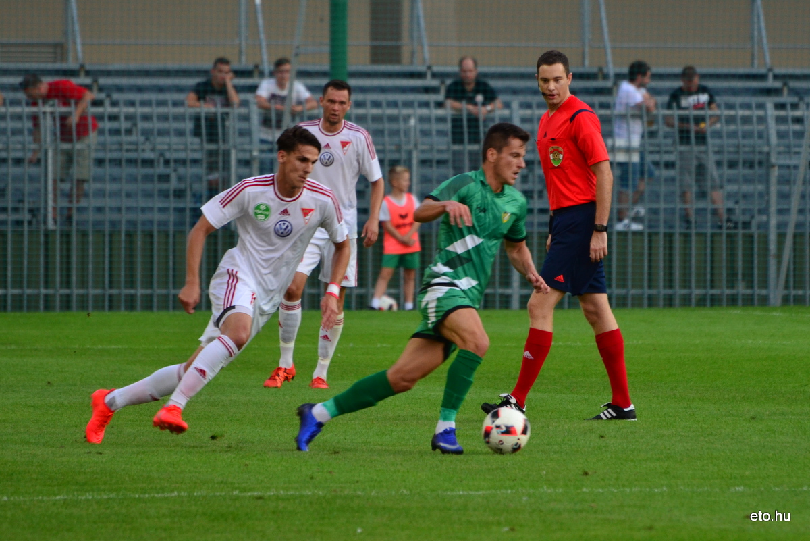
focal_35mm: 450
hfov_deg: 4.6
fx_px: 10128
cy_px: 270
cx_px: 405
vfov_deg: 3.1
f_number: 5.6
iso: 640
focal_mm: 300
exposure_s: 1/400
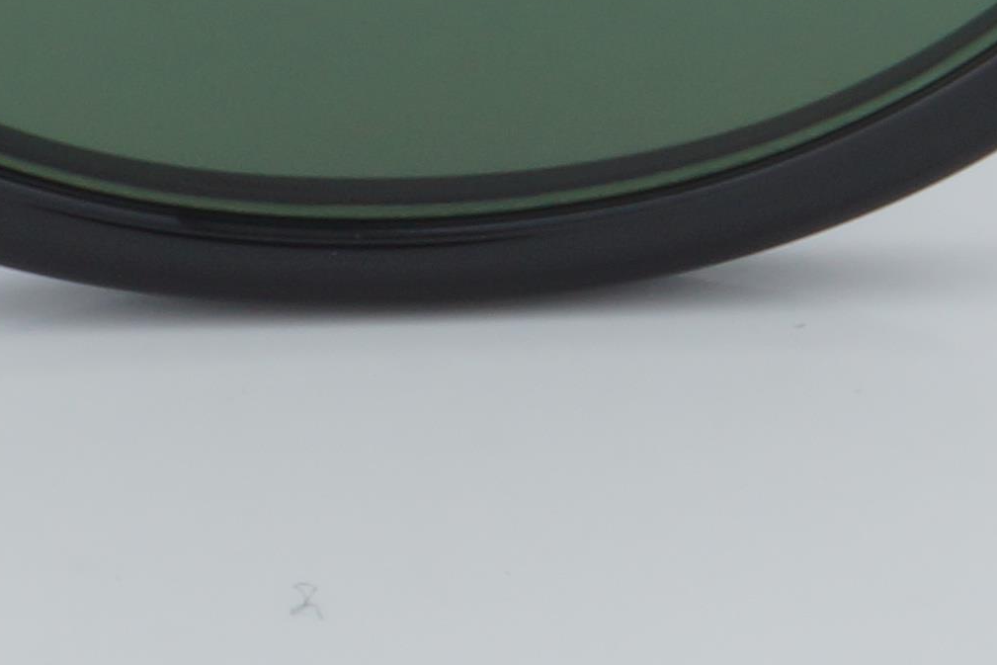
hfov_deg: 4.6
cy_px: -646
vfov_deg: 3.1
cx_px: 1926
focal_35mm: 446
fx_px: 12353
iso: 100
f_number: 32
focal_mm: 50
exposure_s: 1/4
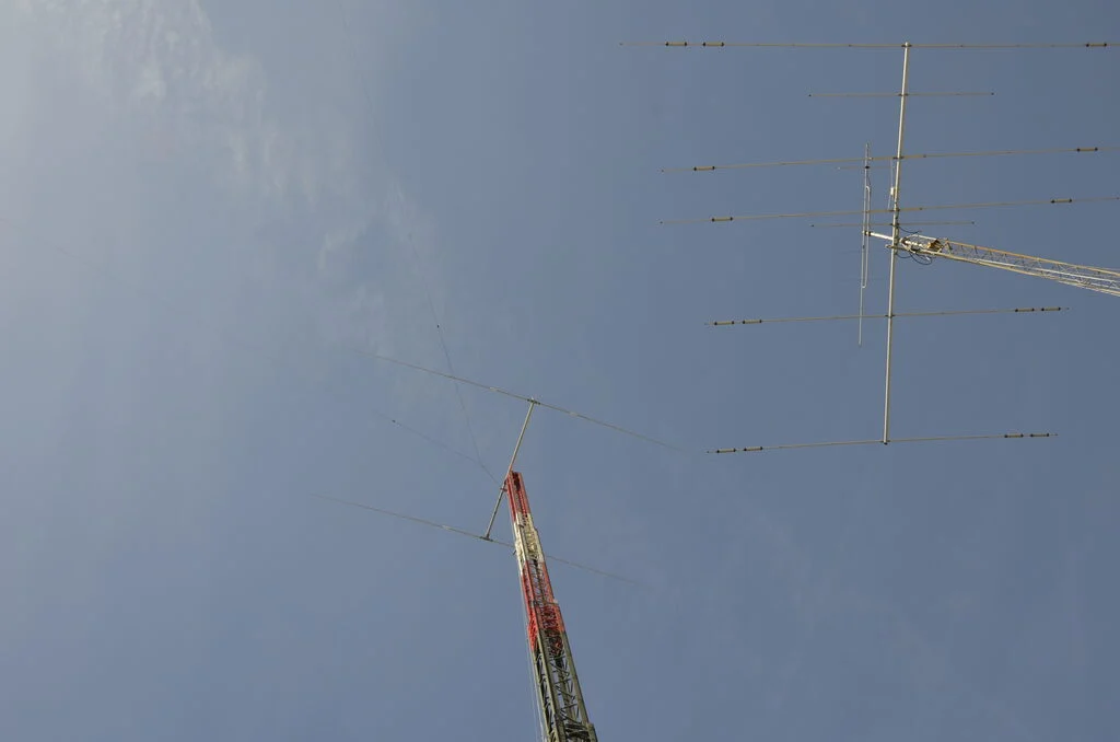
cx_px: 560
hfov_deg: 57.3
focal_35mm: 33
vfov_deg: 39.8
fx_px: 1024
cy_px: 371
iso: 125
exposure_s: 1/250
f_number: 8
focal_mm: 22
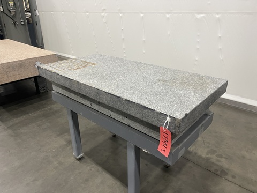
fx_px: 186
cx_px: 128
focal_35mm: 25
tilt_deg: -21.7
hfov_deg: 69.4
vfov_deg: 54.9
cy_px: 96
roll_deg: -0.1
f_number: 1.6
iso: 250
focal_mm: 5.1
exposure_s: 1/60
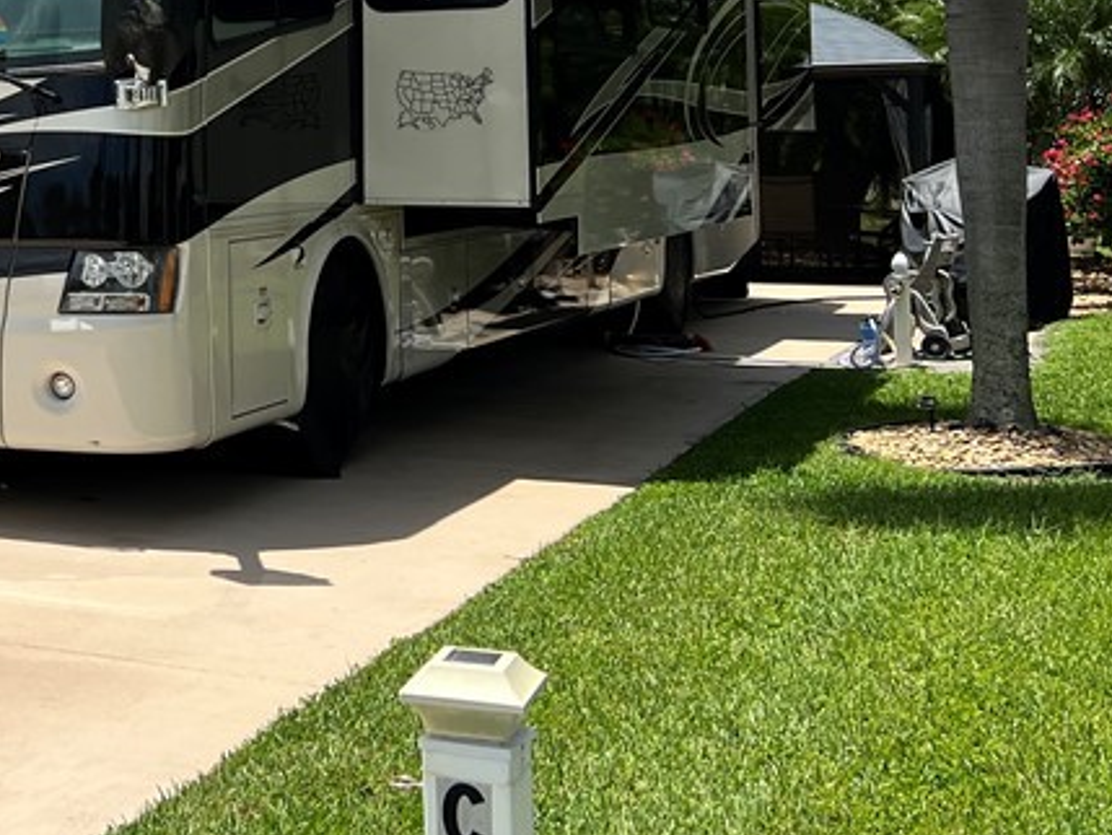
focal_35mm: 62
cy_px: 88
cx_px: -65
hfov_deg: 28.7
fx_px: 1992
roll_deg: +1.8
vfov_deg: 23.1
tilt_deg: +0.9
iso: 50
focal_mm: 5.7
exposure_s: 1/6993
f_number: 1.5
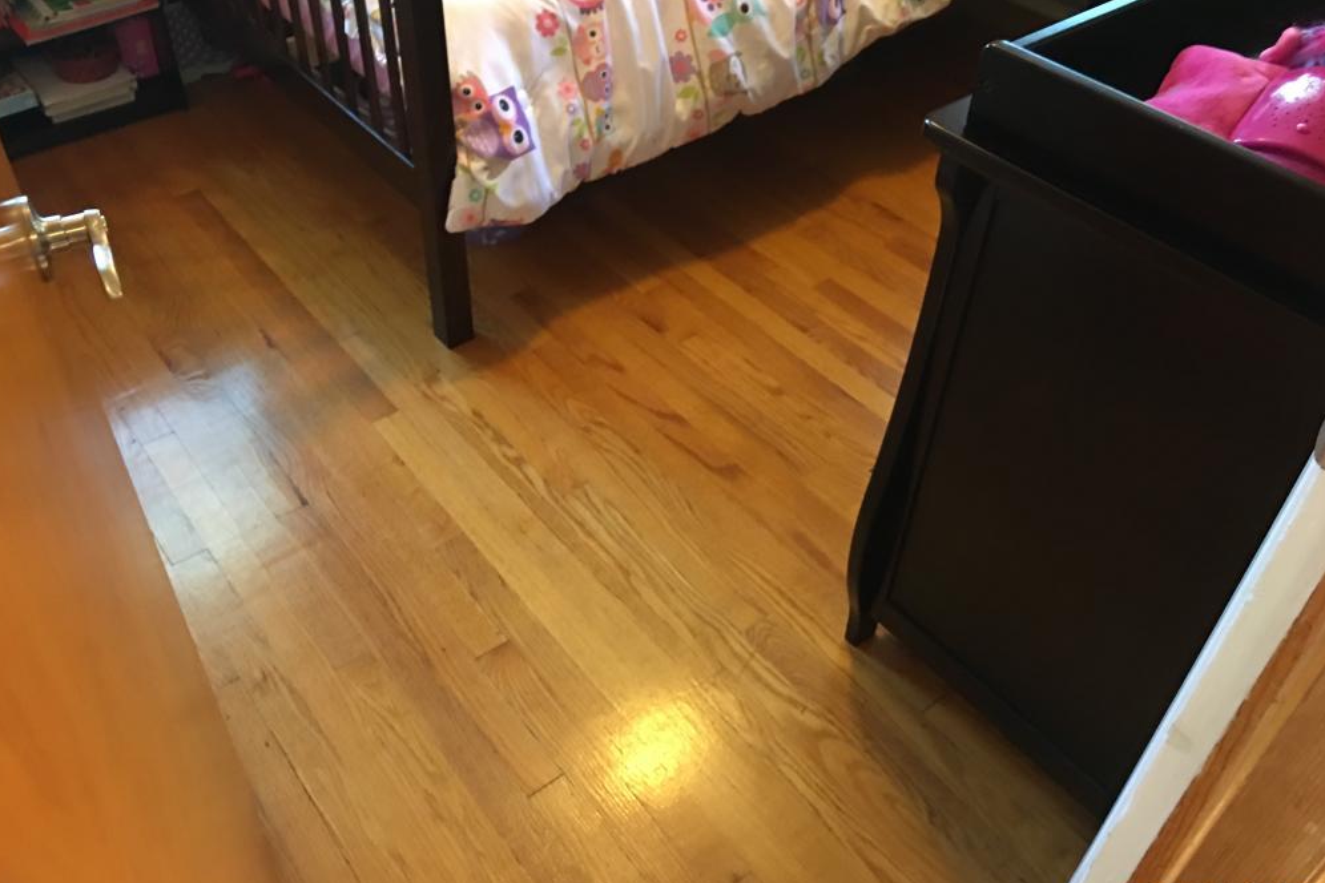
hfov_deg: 60.3
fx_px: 1141
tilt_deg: -40.6
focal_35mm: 31
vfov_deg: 42.3
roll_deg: +0.0
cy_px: 444
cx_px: 648
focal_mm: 4.15
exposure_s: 1/4
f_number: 2.2
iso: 50
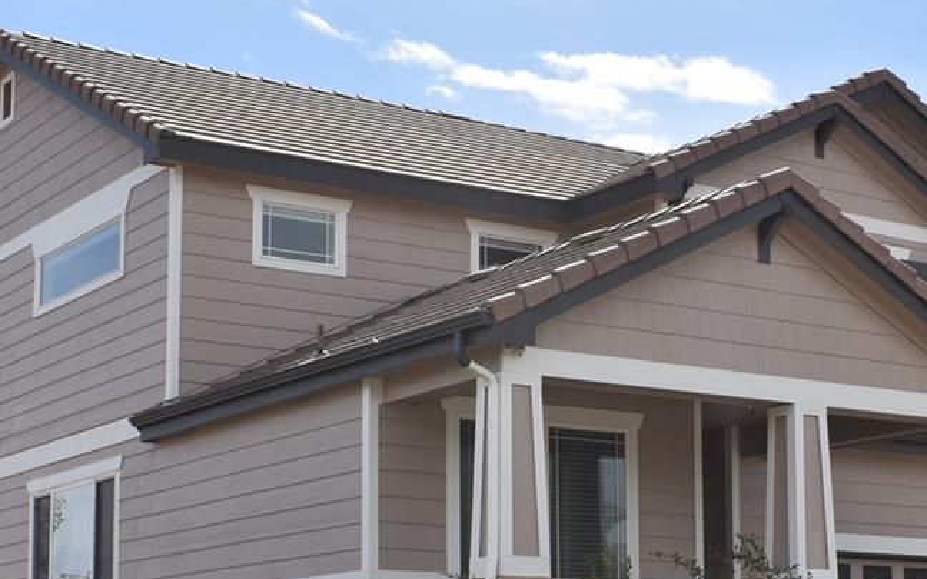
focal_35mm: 79
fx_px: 2002
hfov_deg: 26.0
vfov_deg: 16.3
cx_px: 584
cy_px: 482
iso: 100
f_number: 11
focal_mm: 21
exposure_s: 1/200
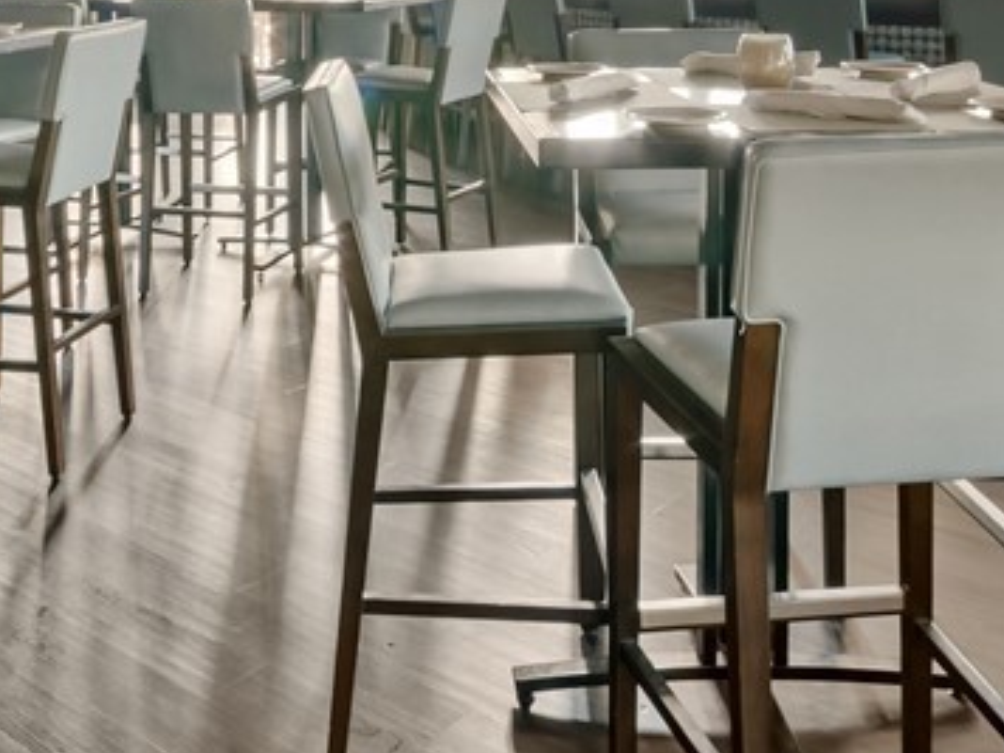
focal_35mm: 44
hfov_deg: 42.3
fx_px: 1276
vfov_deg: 29.3
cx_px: 327
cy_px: -99
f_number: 10
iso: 200
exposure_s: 5
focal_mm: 10
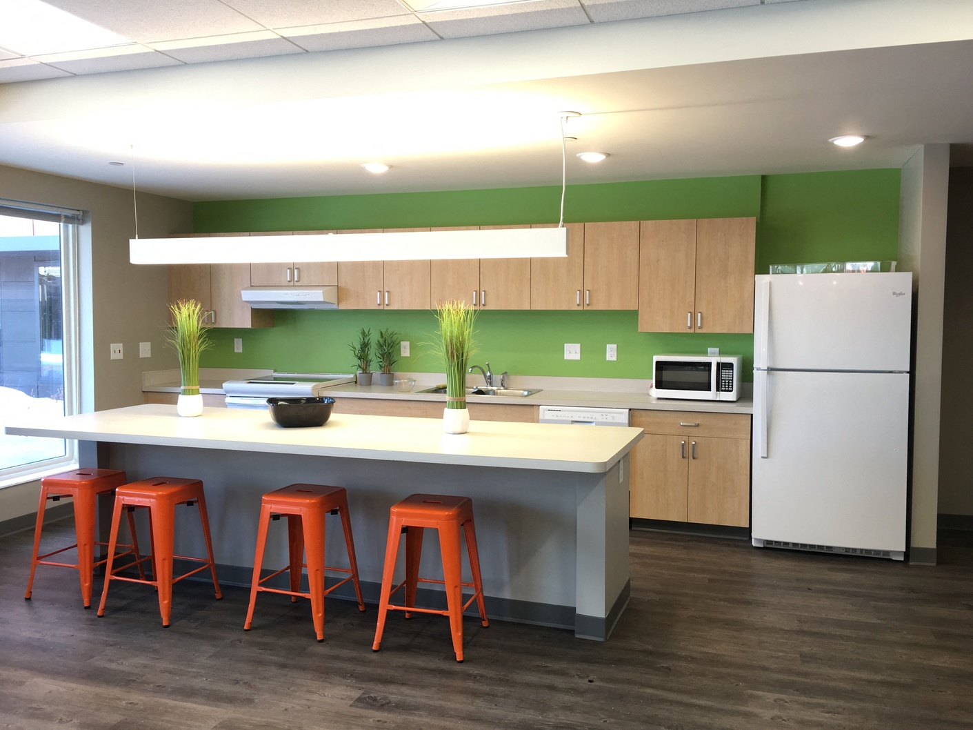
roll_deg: -0.3
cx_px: 486
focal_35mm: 29
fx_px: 815
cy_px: 365
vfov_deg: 48.2
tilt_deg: -3.5
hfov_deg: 61.7
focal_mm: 4.15
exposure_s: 1/30
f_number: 2.2
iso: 32
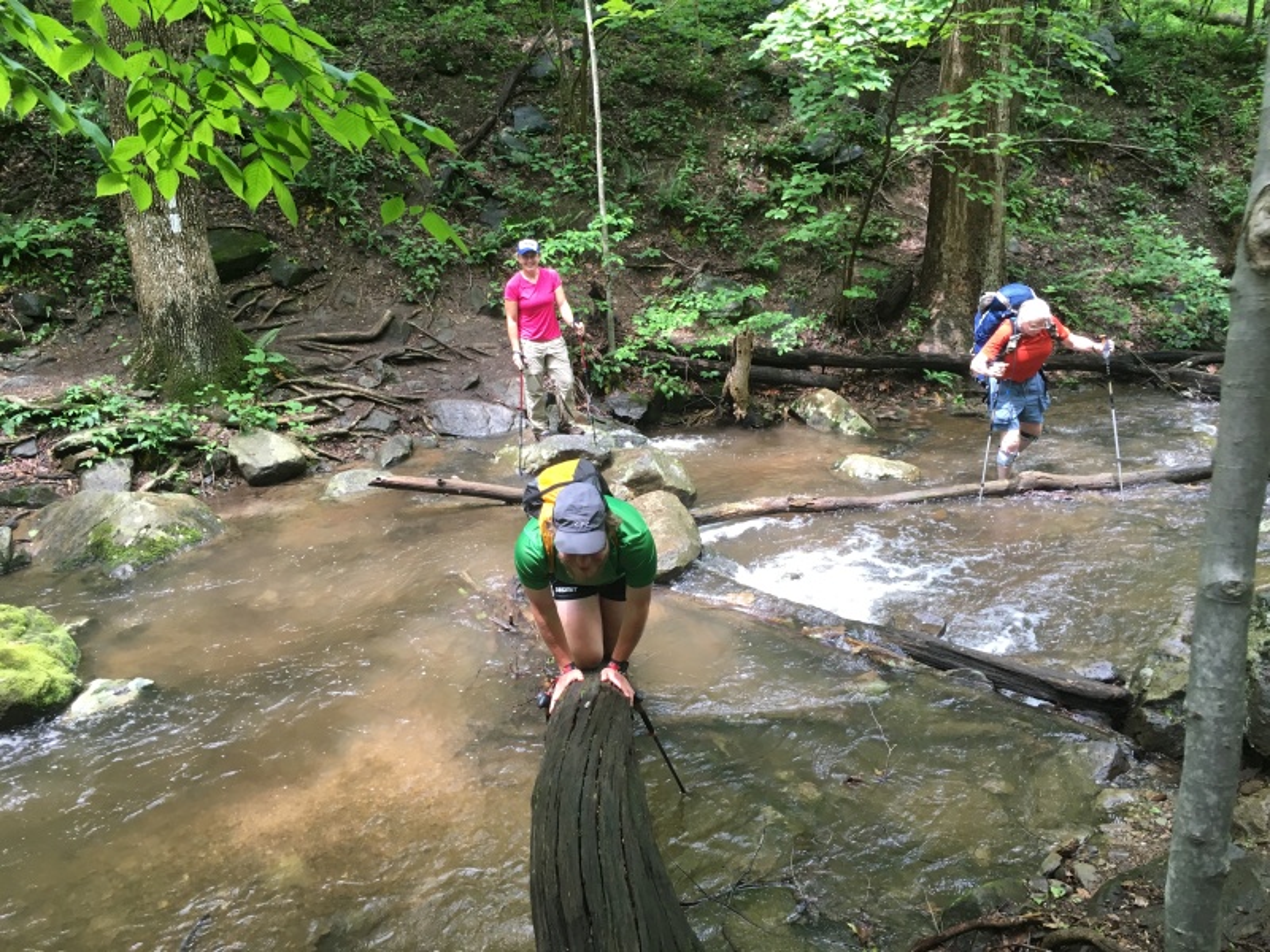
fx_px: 1064
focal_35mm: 29
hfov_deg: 61.7
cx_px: 635
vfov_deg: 48.2
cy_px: 476
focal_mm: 4.15
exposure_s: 1/30
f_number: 2.2
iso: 32
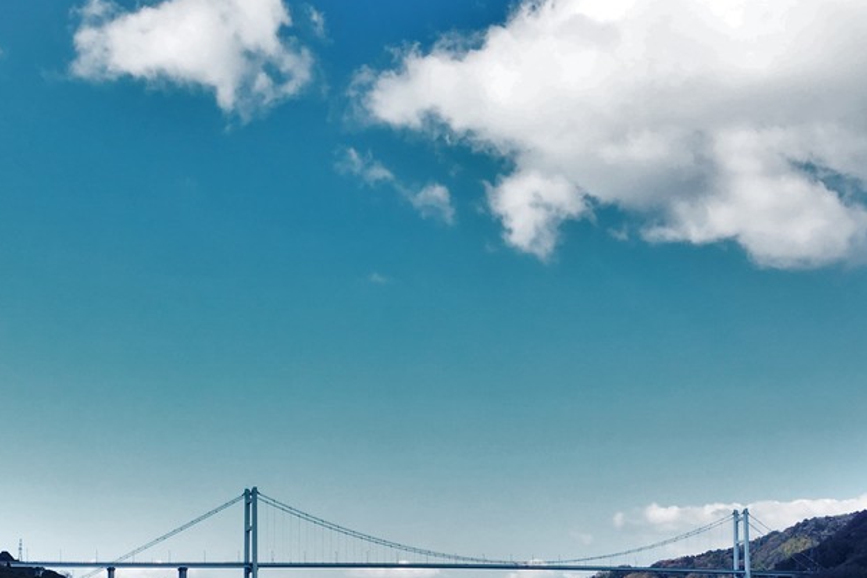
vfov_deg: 22.7
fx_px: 1397
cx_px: 290
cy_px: 534
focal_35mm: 58
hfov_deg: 34.2
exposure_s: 1/1479
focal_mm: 4.15
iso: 25
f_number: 2.2
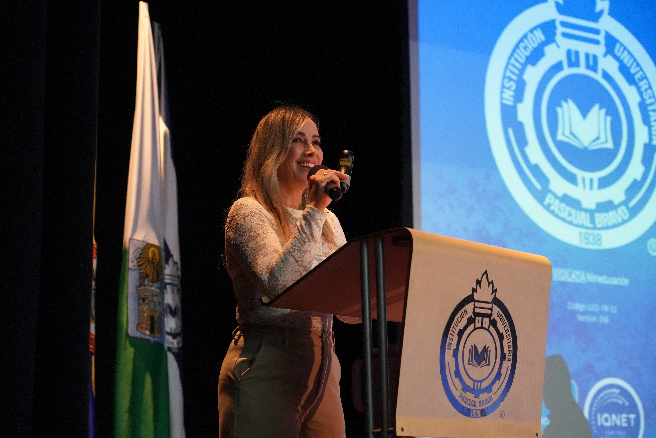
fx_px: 1275
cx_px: 328
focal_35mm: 70
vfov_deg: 19.5
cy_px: 219
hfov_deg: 28.8
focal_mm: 70
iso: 12800
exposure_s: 1/160
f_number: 4
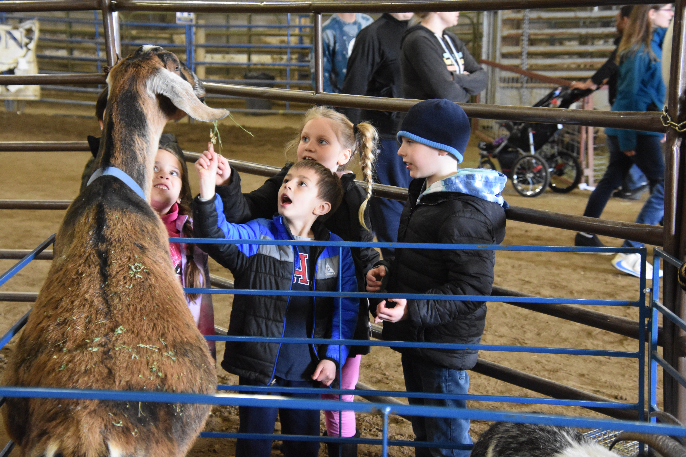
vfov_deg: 18.2
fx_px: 1429
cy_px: 228
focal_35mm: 75
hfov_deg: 27.0
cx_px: 343
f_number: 4.5
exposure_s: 1/60
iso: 2500
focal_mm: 50
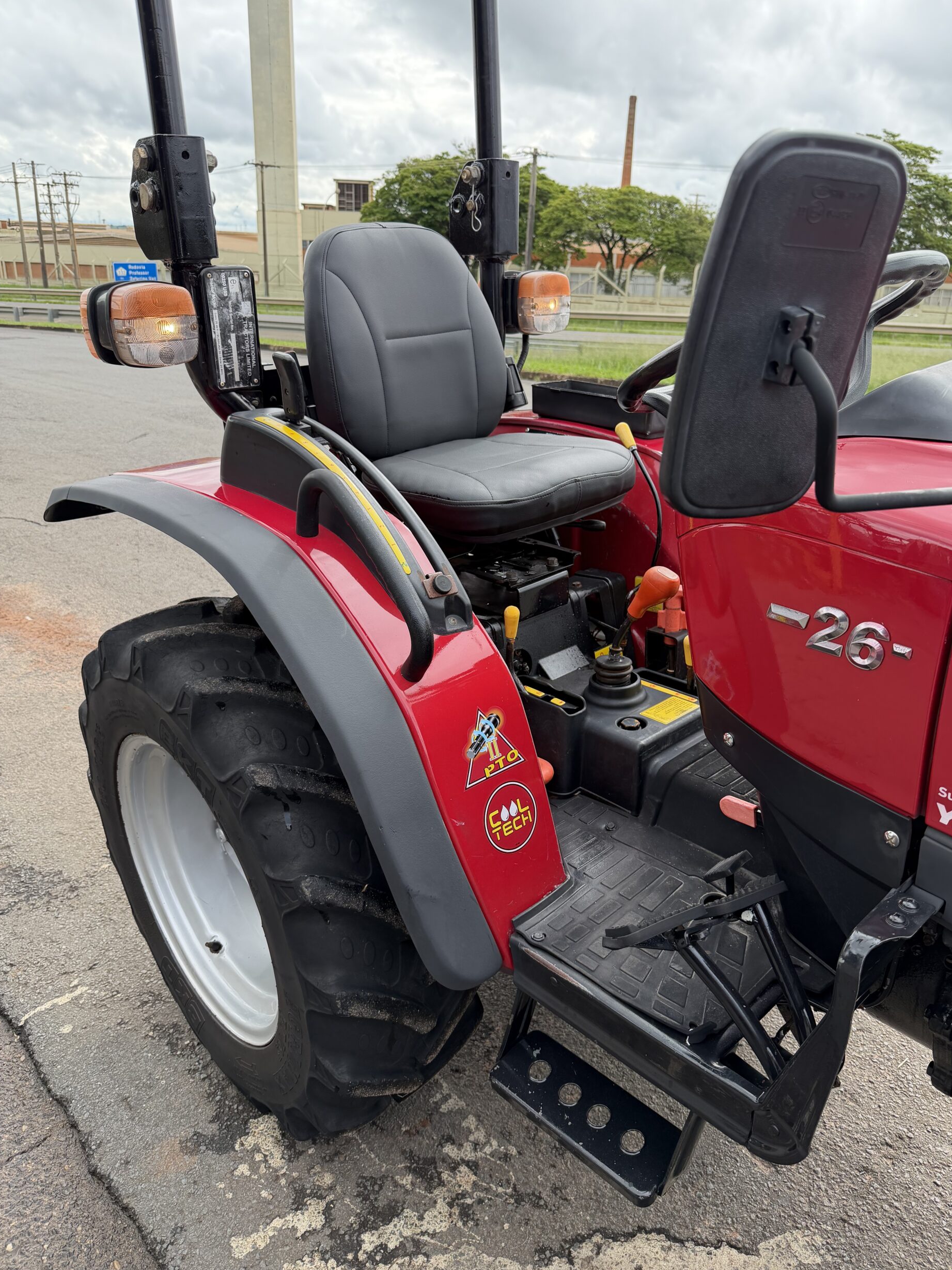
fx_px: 917
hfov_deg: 54.9
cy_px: 636
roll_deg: -3.0
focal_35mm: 25
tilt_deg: -23.2
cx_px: 492
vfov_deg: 69.4
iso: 100
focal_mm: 6.76
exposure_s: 1/772
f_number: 1.78
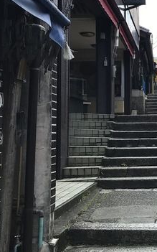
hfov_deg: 17.4
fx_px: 473
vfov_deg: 29.6
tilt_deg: +5.3
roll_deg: +2.9
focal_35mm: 69
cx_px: 215
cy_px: 84
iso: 20
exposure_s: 1/1227
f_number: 1.8
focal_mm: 3.99
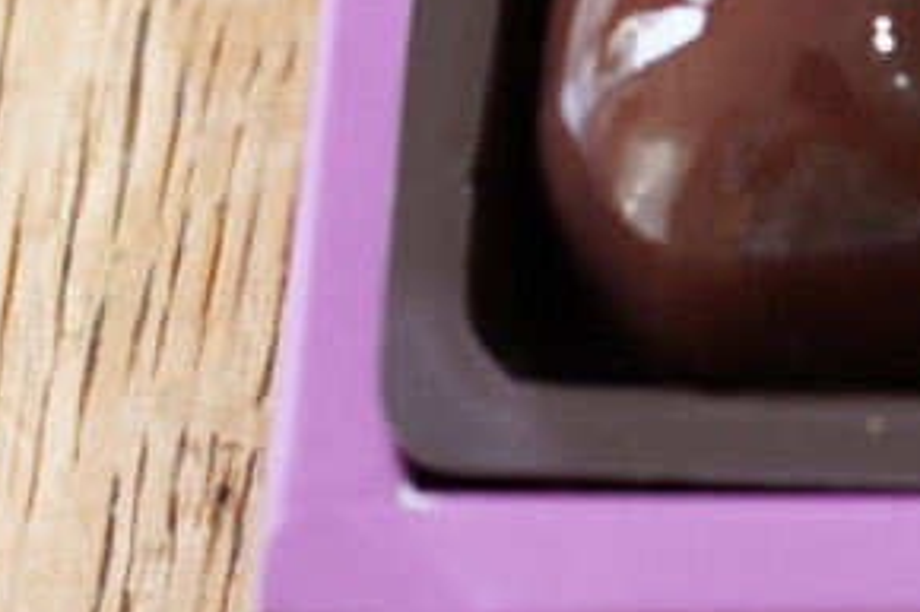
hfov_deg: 7.7
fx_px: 6615
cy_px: -428
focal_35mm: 259
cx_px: 1672
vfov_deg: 5.2
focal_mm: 50
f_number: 3.5
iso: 250
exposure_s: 1/25
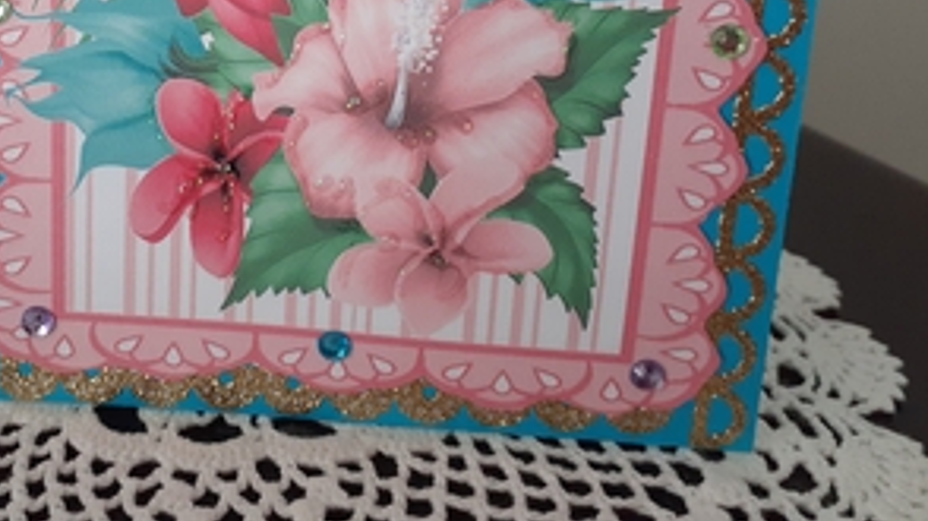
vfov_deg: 25.1
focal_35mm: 45
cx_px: 300
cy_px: -8
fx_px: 1107
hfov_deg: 44.7
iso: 250
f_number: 1.9
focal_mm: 3.6
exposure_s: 1/50
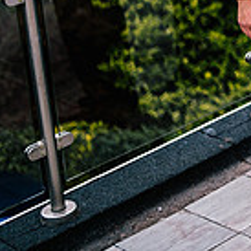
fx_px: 1034
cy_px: -83
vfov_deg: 13.3
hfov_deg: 12.4
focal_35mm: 126
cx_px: 484
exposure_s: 1/250
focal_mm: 35
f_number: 1.4
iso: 125
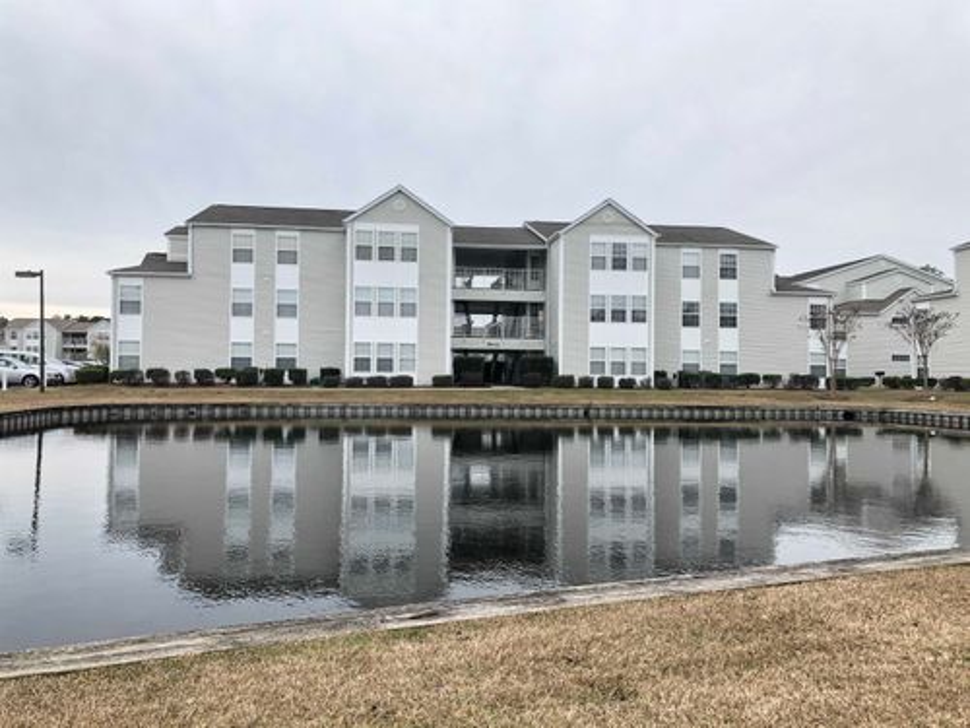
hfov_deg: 63.4
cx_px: 485
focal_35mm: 28
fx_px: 785
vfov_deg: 49.7
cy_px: 364
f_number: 1.8
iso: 20
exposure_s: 1/366
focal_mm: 4
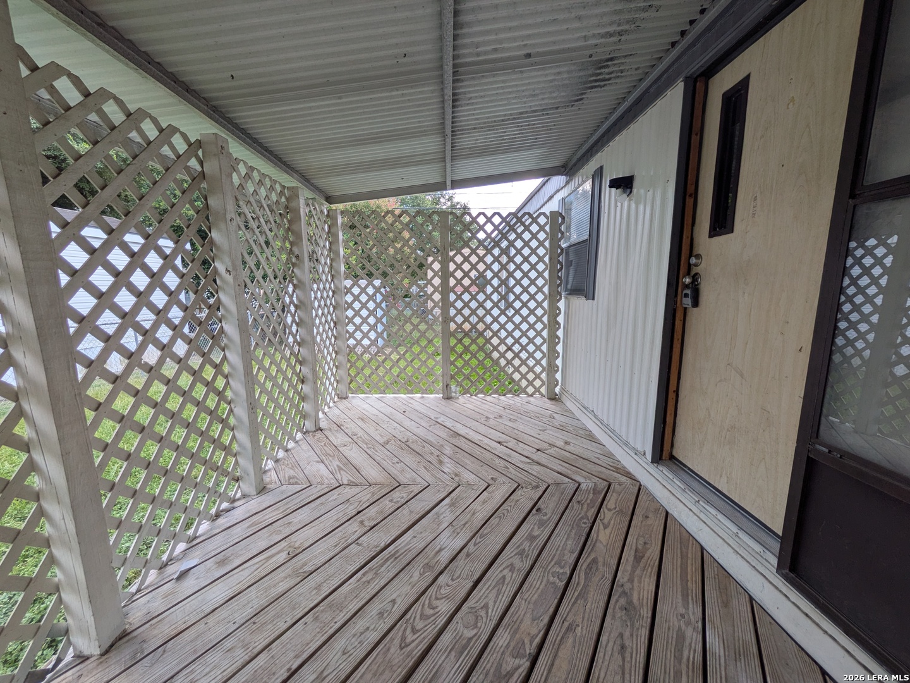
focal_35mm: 14
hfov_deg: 102.1
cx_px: 455
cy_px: 342
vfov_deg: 85.7
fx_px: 368
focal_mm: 1.83
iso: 42
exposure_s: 1/207
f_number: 2.2
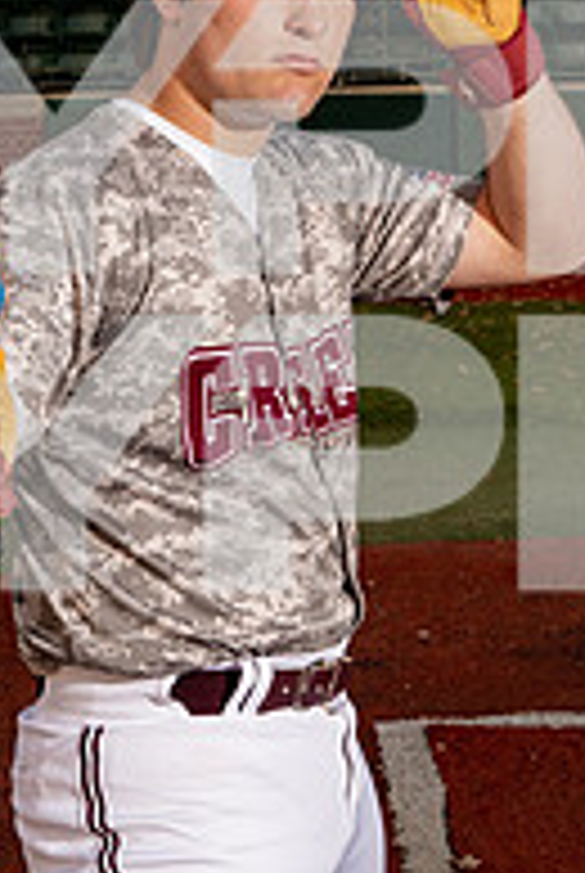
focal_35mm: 81
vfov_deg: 24.5
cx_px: 162
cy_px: 140
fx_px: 1967
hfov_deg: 16.8
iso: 500
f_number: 6.3
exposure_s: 1/250
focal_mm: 35
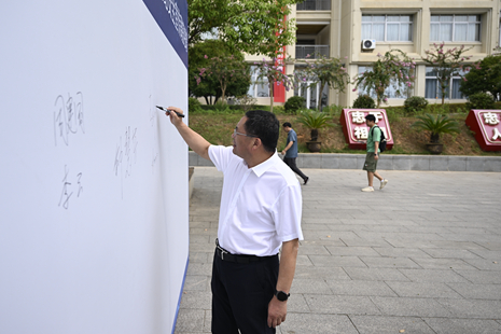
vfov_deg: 42.2
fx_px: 431
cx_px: 195
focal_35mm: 31
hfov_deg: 59.7
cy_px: 141
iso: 200
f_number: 3.5
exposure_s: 1/1250
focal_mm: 24
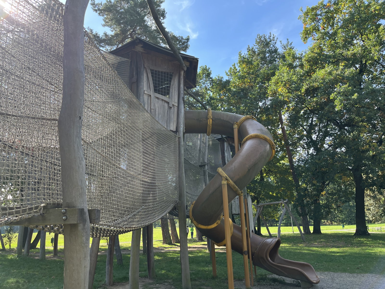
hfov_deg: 67.3
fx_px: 289
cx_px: 192
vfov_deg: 53.1
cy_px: 144
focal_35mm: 26
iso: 50
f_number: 1.6
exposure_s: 1/595
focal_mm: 5.1
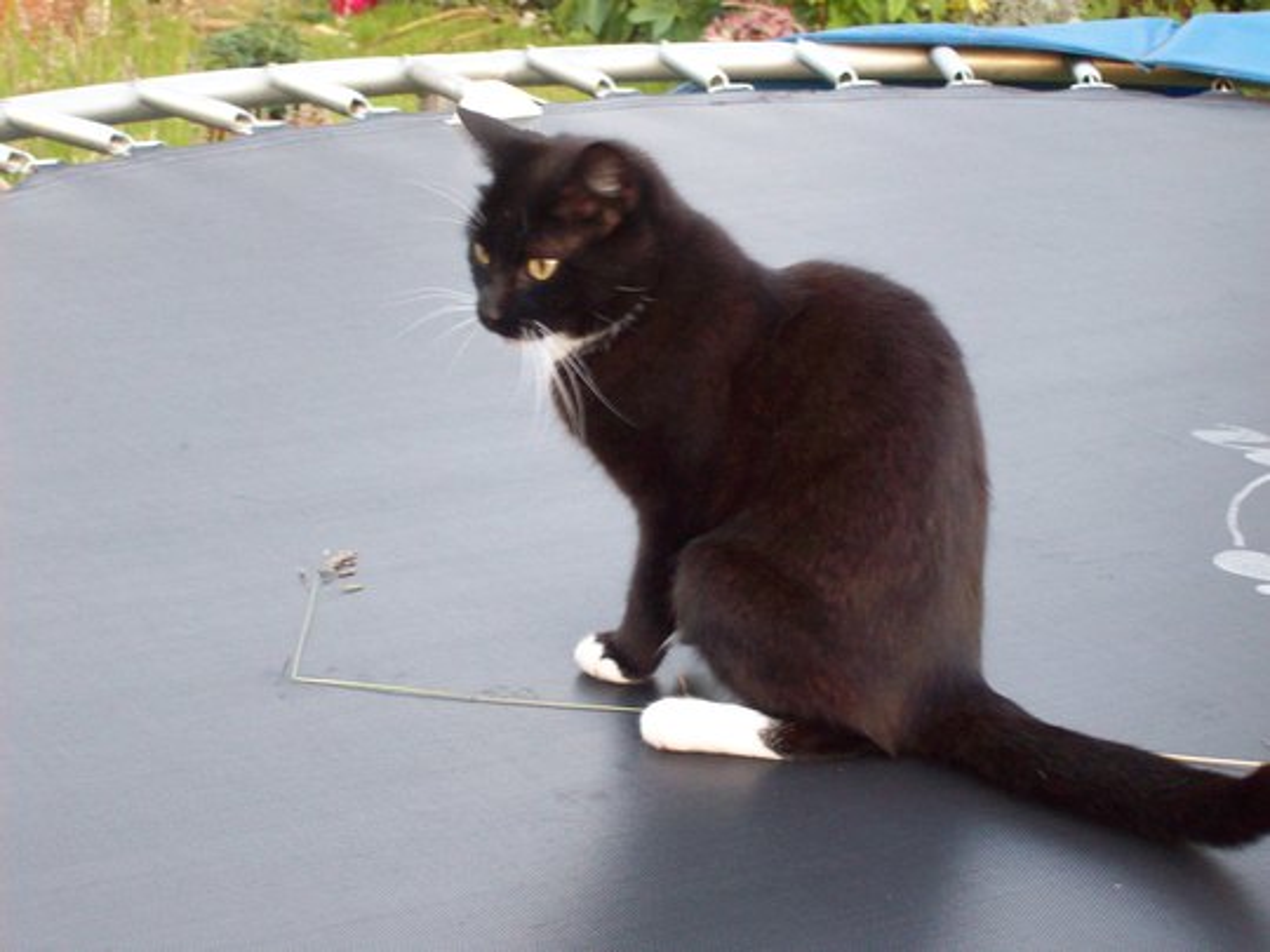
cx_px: 635
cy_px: 476
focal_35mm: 87
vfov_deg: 17.0
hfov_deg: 22.5
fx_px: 3192
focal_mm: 14.3
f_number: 4.3
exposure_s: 1/18.1
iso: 160
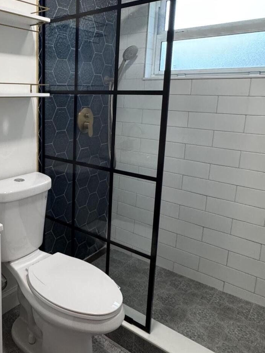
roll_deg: -0.2
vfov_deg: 59.6
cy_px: 148
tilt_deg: -10.3
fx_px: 306
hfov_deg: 44.0
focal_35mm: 30
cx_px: 44
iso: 250
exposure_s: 1/120
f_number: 2.2
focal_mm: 2.22
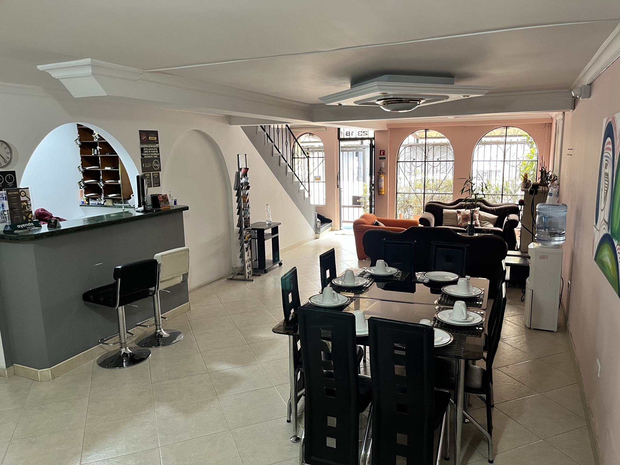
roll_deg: +1.2
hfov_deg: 67.3
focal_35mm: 26
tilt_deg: -10.2
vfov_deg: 53.1
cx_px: 310
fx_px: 466
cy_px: 232
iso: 200
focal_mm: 5.1
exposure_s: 1/60
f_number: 1.6
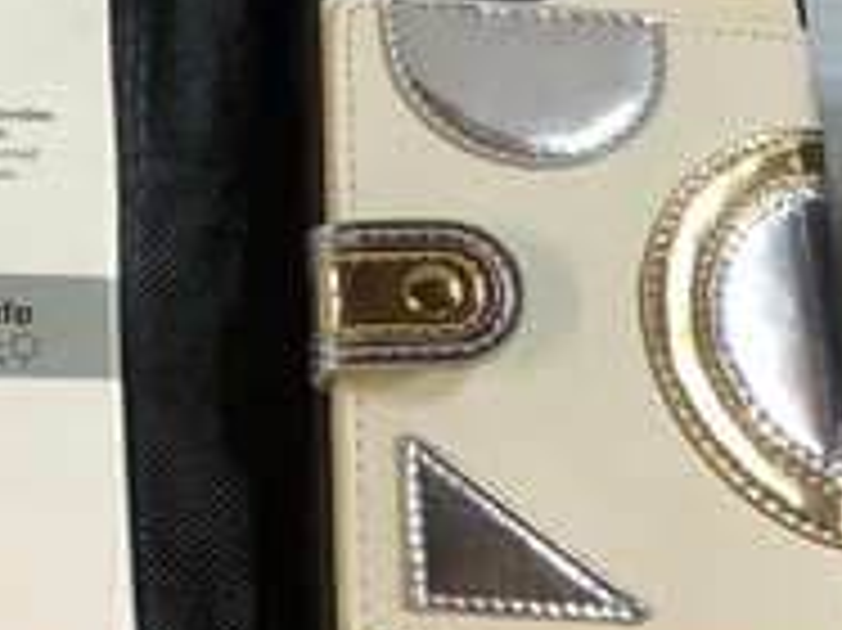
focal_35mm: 83
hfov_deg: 22.7
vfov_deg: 17.7
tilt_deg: -65.2
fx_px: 2018
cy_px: 169
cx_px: 5
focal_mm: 3.3
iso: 160
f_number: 2.4
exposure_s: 1/50
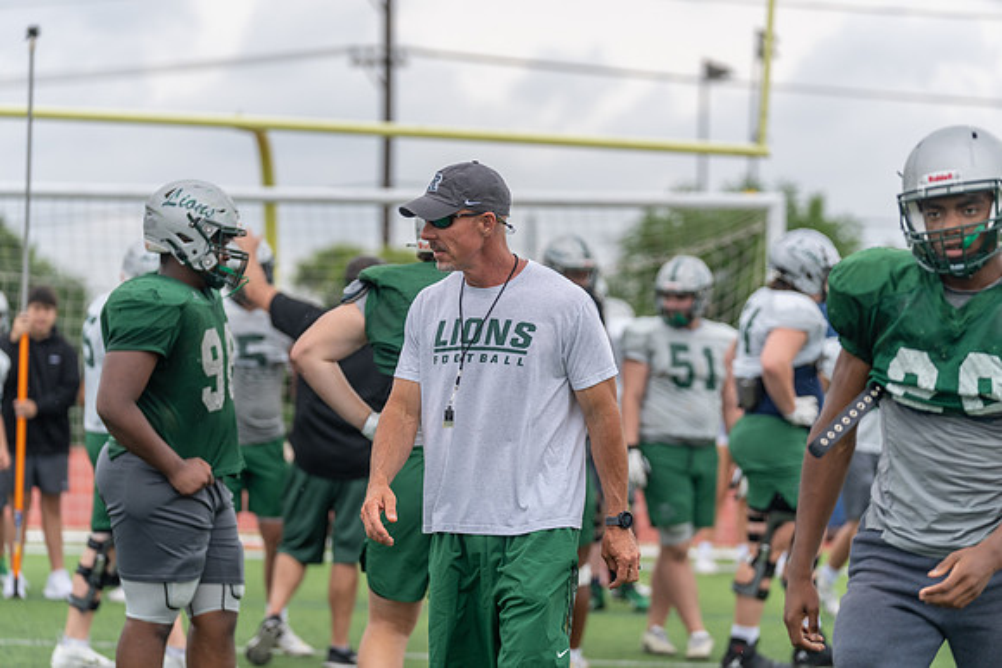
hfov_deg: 14.2
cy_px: 334
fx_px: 4009
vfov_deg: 9.5
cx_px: 501
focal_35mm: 144
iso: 200
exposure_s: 1/1250
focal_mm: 144
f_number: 3.5
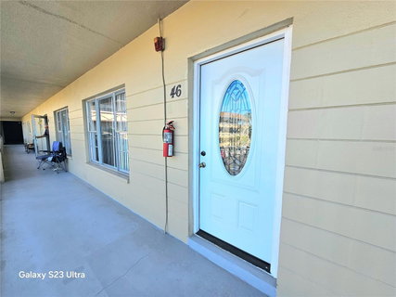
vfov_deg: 89.9
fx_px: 149
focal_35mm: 13
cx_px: 198
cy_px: 148
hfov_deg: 106.2
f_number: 2.2
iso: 64
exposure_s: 1/370
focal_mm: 2.2
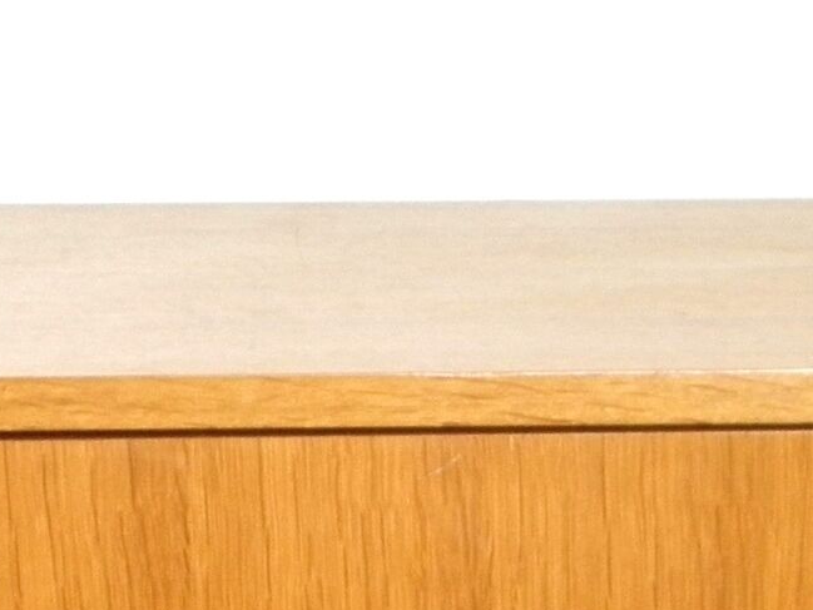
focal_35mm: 142
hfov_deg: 13.9
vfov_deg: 9.9
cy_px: 1077
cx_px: 542
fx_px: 3336
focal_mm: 6.4
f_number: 3.7
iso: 200
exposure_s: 1/10
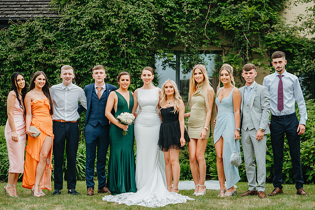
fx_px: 773
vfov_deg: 15.5
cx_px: 158
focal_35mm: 88
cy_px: 105
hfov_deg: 23.0
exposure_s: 1/640
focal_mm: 85
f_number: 2.8
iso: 200
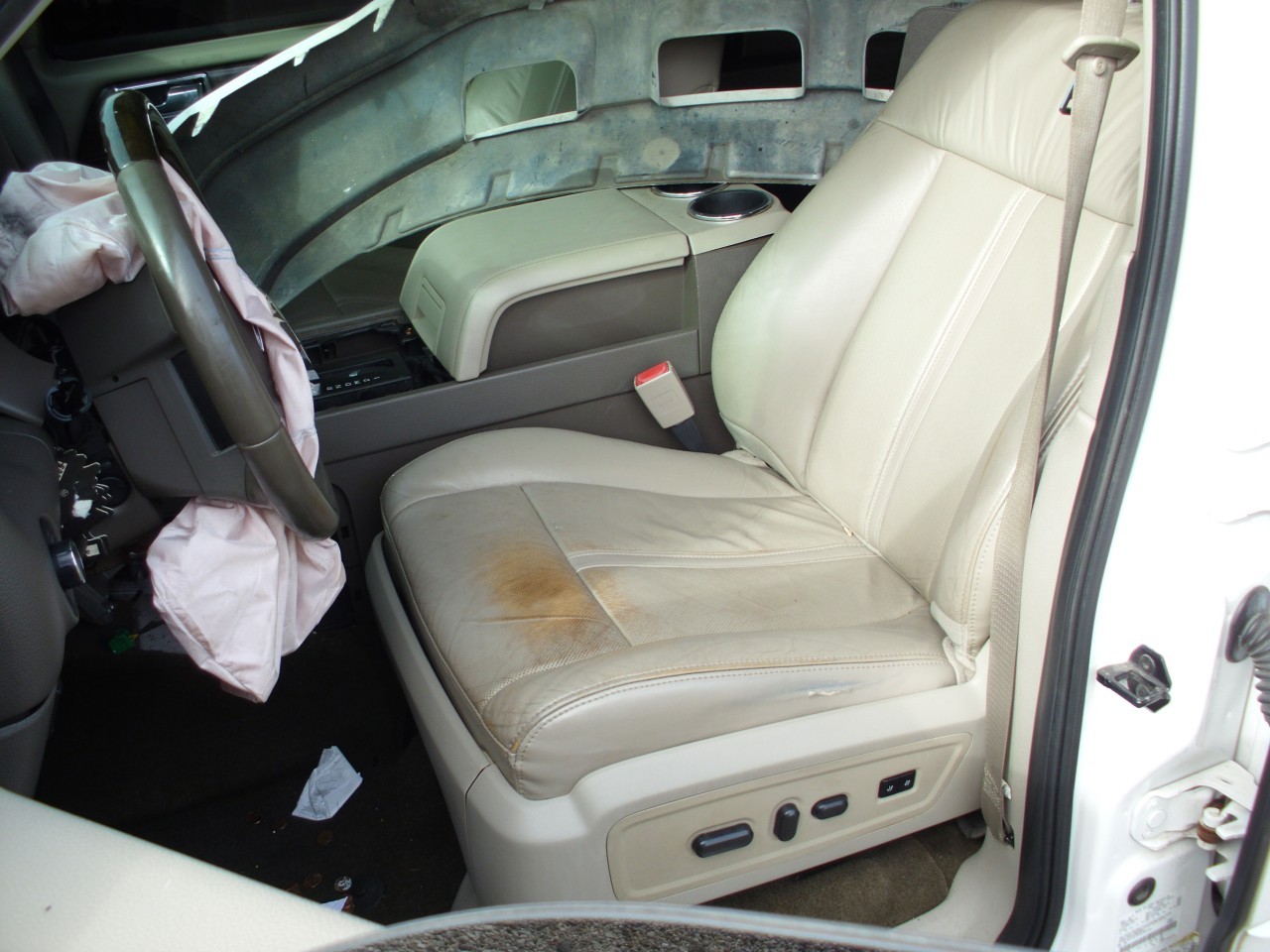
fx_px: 1394
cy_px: 476
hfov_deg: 49.0
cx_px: 635
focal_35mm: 38
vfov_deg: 37.7
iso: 50
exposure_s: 1/181
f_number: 2.9
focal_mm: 6.3
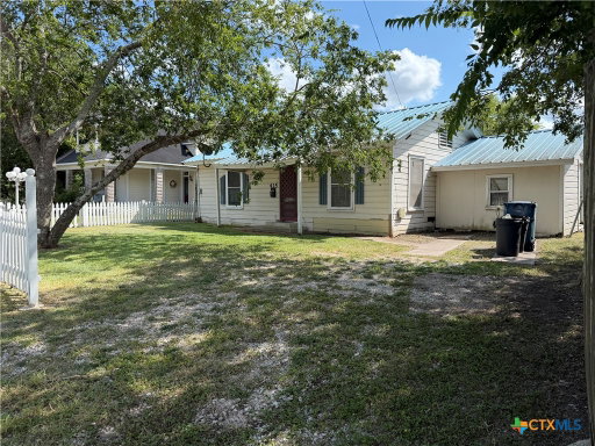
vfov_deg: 56.8
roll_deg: -0.1
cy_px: 223
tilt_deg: -4.6
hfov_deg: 71.6
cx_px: 298
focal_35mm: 24
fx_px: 413
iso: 100
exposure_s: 1/2907
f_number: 1.78
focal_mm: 6.76
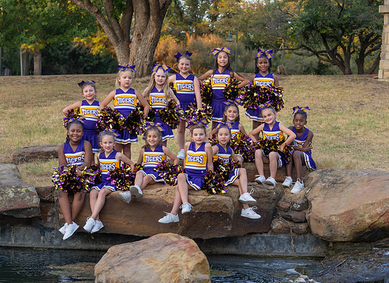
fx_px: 912
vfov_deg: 17.7
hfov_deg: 24.1
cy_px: 142
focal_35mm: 82
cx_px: 181
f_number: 4
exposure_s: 1/320
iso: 640
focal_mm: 70
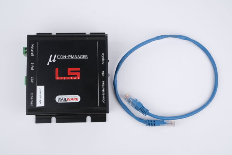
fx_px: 290
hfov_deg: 43.6
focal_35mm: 45
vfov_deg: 29.9
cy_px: 78
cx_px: 116
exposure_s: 1/125
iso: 320
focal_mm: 30
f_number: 10
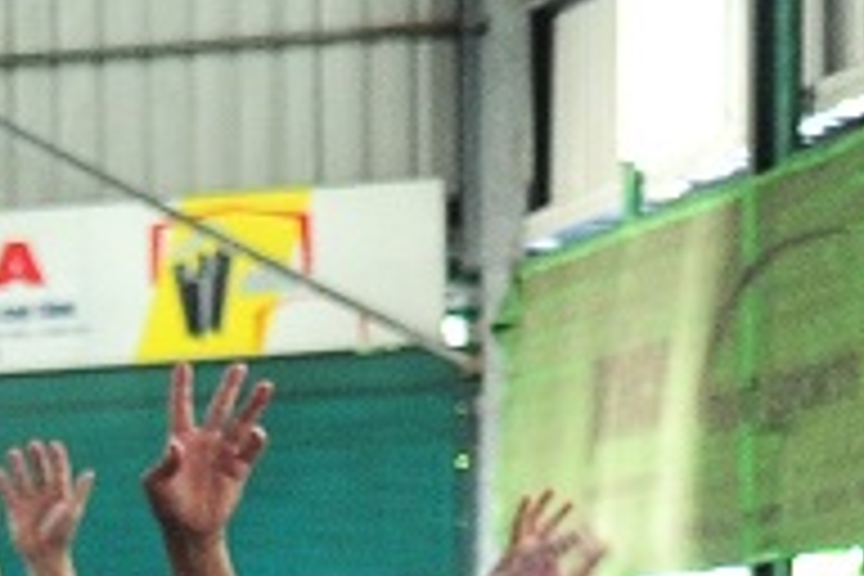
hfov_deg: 6.9
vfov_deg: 5.6
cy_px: 1125
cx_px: -2390
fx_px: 5808
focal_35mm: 242
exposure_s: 1/100
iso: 1600
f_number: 4.5
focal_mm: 31
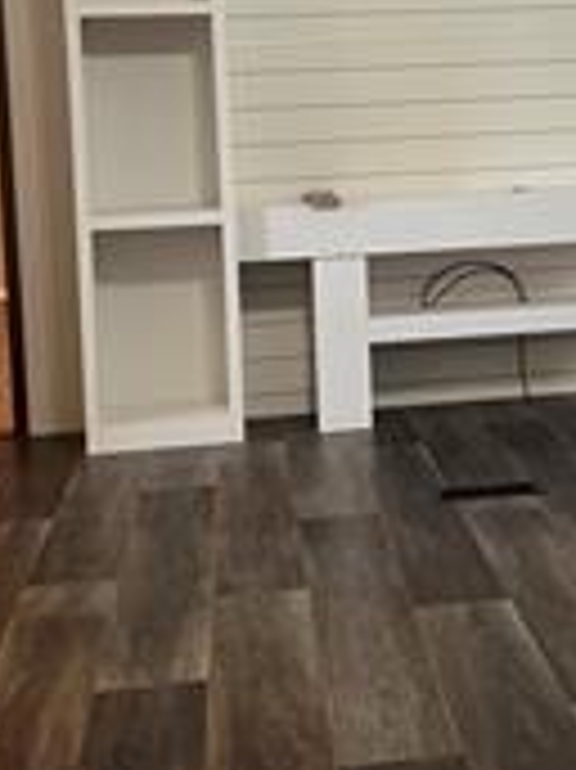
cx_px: 531
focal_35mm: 73
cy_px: 189
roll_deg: +2.9
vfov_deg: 26.3
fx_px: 1622
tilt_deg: -3.5
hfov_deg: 19.7
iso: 100
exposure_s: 1/60
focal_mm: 5.7
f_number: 1.5
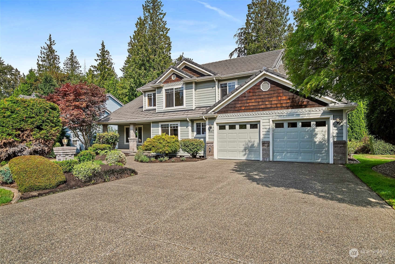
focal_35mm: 19
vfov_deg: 64.6
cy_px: 132
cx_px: 198
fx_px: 209
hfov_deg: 86.9
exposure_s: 1/320
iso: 500
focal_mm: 19
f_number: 8
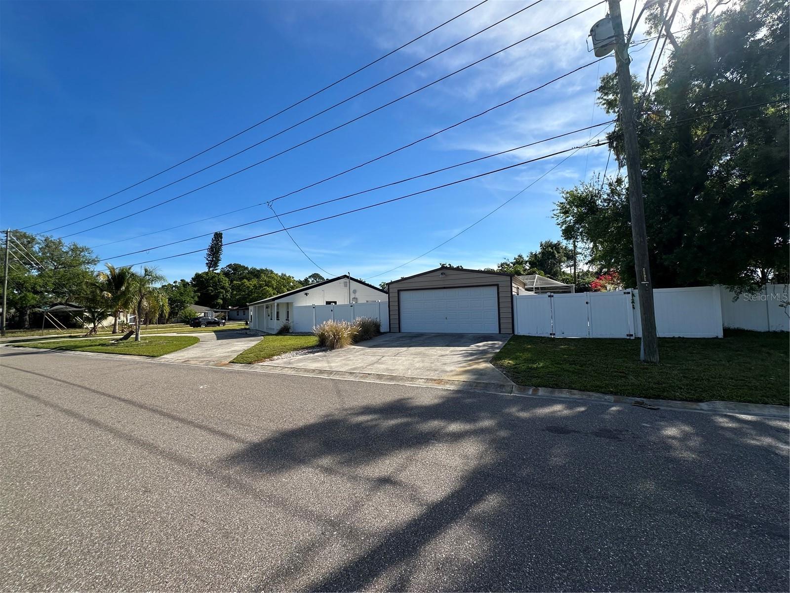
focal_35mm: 14
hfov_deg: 102.1
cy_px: 296
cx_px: 395
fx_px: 320
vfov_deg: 85.7
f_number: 2.2
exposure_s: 1/2451
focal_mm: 2.22
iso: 50
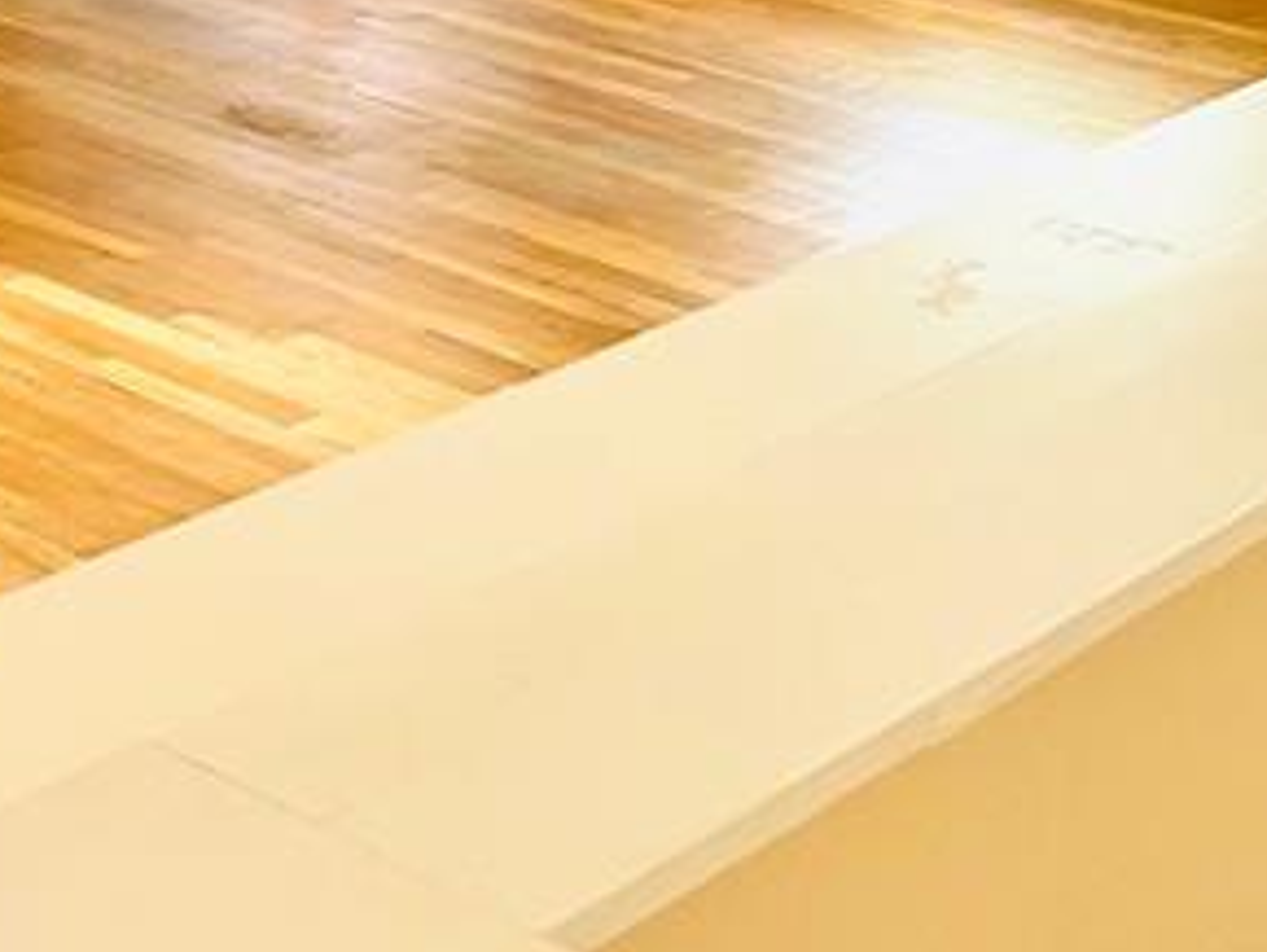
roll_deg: -2.3
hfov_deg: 20.3
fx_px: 3369
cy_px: -162
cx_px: -136
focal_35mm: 92
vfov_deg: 15.5
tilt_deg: -13.4
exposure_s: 1/80
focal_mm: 5.7
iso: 125
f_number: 1.5
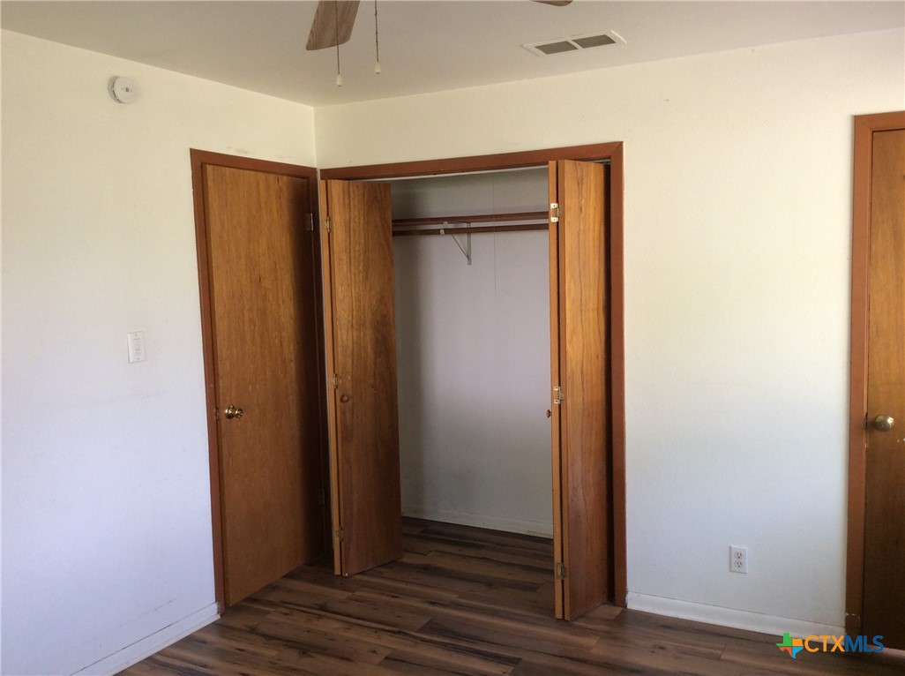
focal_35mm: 32
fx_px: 835
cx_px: 452
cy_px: 338
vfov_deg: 44.0
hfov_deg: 56.9
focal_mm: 3.3
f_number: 2.4
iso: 40
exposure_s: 1/24
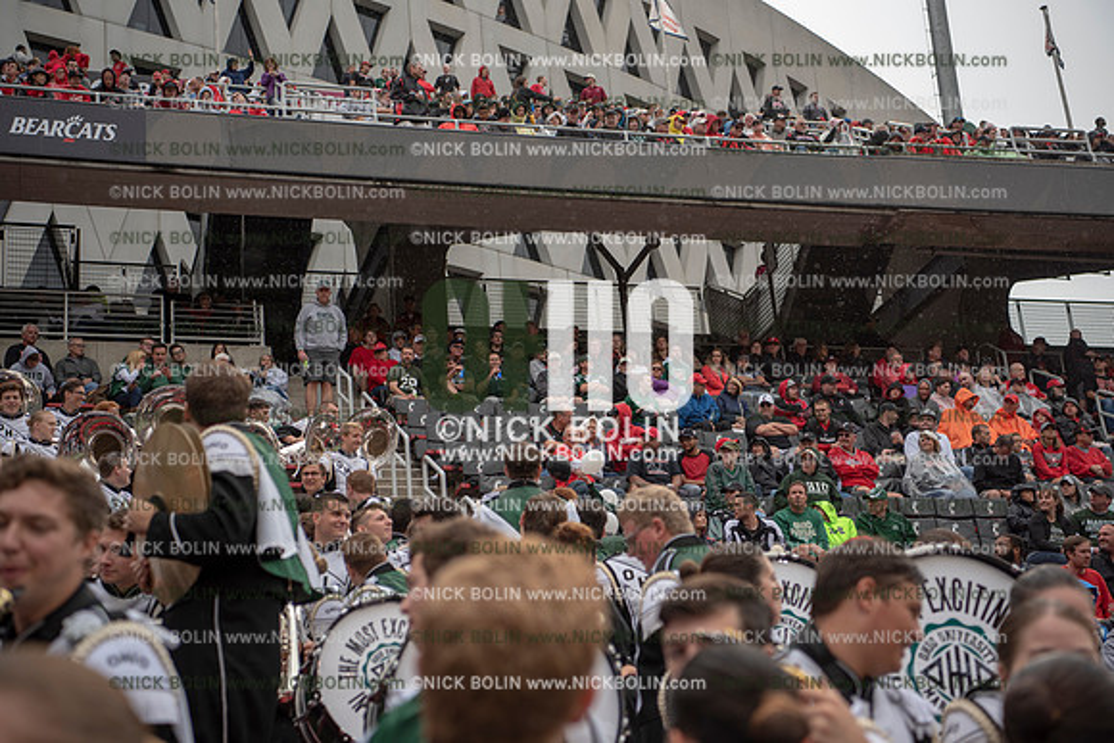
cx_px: 557
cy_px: 372
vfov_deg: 22.6
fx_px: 1857
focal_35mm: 60
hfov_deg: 33.4
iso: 250
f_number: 3.5
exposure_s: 1/800
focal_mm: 60
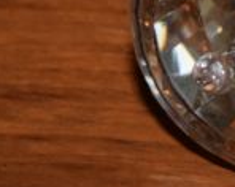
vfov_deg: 4.6
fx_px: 2327
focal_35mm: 335
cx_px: 273
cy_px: 34
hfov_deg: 5.8
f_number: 5.6
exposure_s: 1/125
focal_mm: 55
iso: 1600
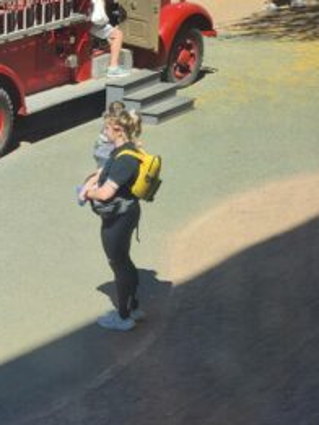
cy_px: 311
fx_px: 1154
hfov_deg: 13.9
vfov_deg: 20.7
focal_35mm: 94
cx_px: -267
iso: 50
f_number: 1.8
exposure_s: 1/645
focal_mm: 5
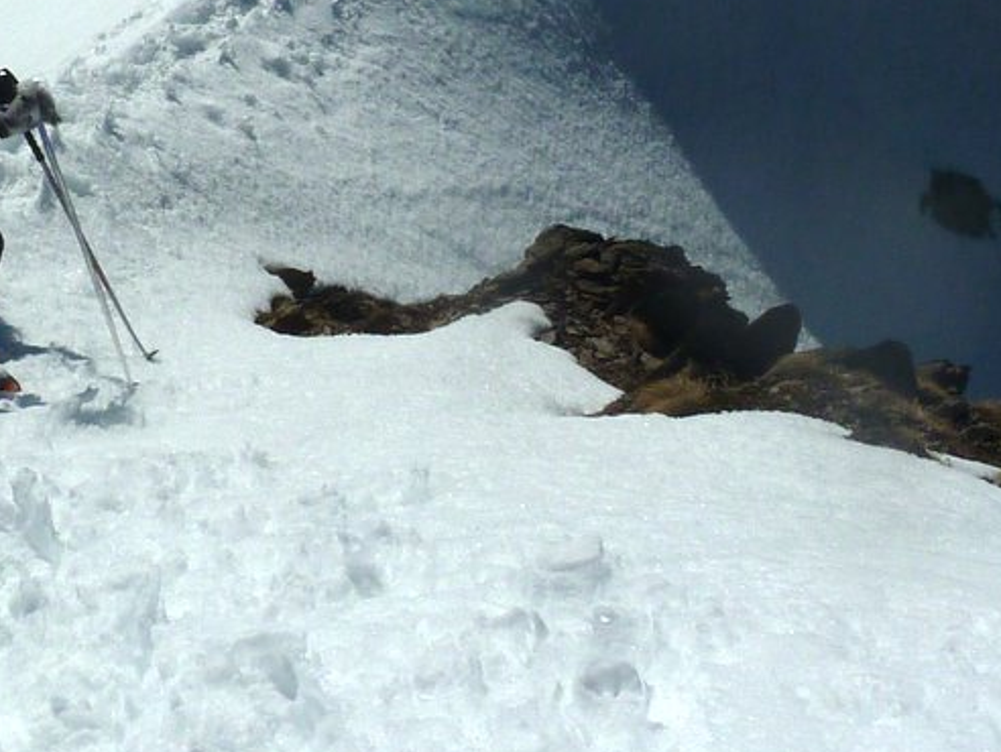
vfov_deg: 26.8
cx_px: 305
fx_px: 1505
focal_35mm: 52
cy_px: 35
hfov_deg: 36.3
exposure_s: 1/1600
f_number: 6.3
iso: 80
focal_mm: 4.1
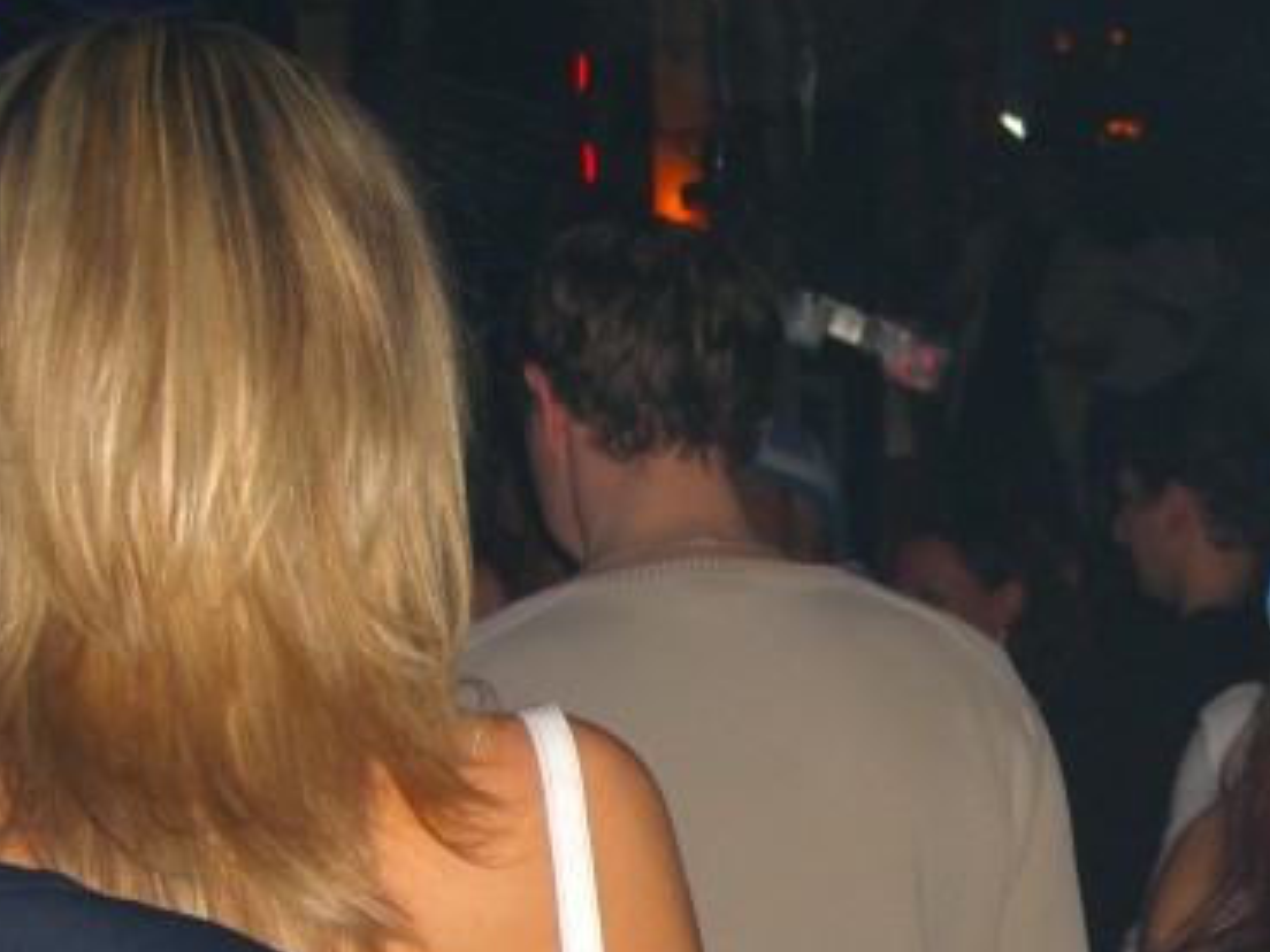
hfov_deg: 19.3
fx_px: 3669
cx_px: 1132
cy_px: 969
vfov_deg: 14.5
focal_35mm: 100
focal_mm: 9.5
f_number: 3.1
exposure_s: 1/60
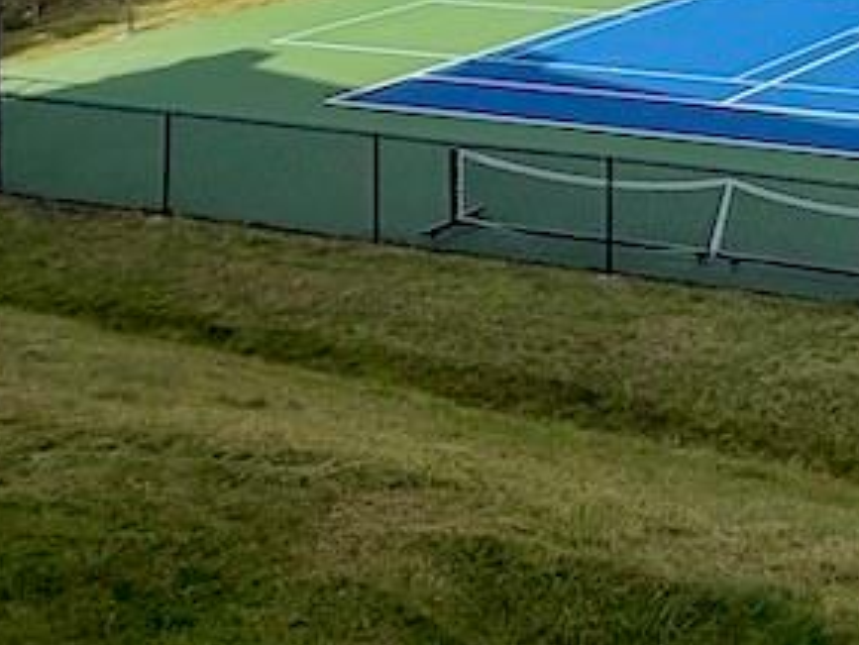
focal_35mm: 62
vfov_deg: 20.1
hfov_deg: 23.8
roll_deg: +0.6
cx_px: 1335
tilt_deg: -1.3
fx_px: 1539
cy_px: -351
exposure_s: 1/1145
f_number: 2.2
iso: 20
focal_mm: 2.22
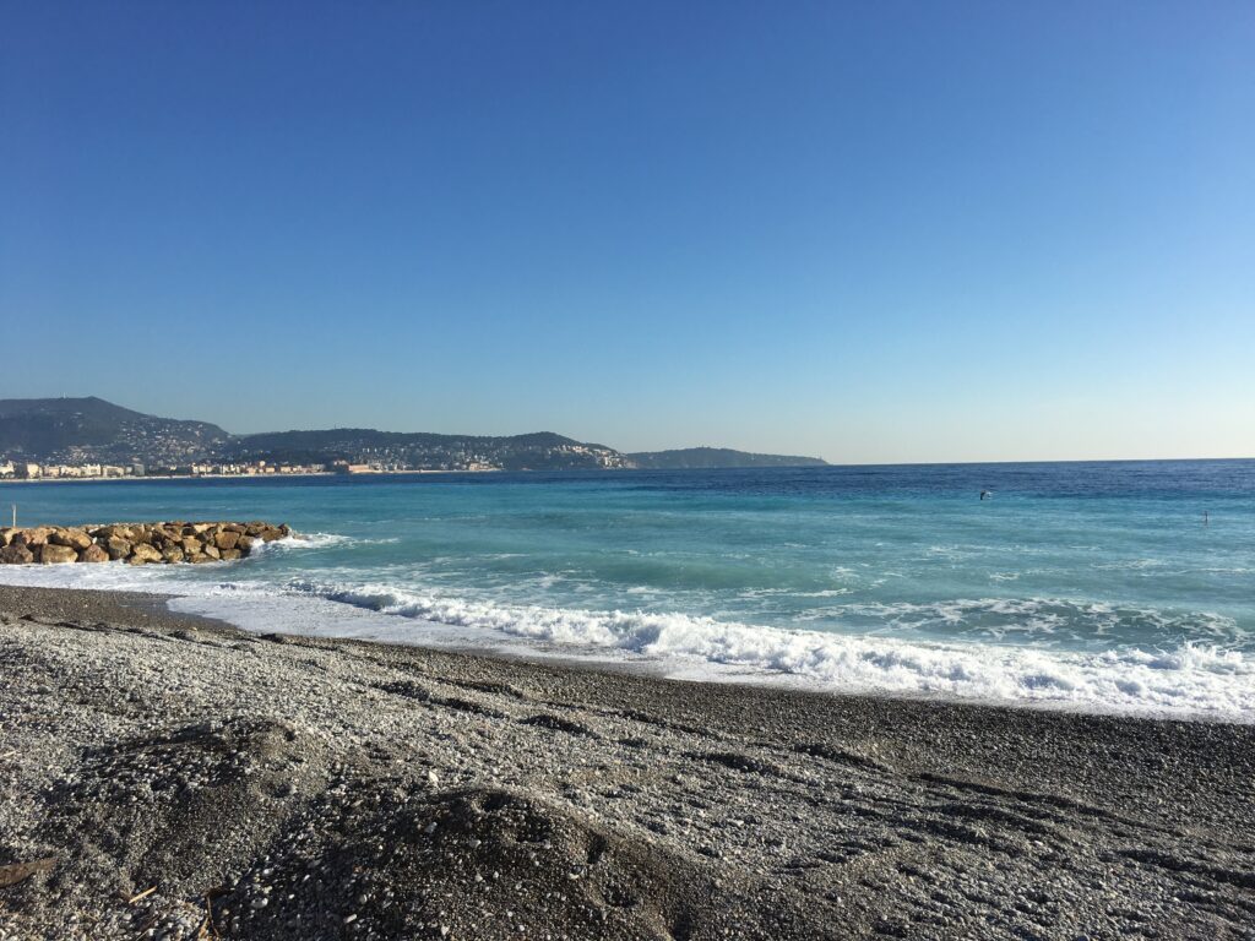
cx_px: 628
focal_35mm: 29
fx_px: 1051
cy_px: 470
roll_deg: +1.1
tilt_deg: -1.0
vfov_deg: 48.2
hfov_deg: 61.7
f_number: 2.2
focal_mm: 4.15
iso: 25
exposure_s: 1/2747
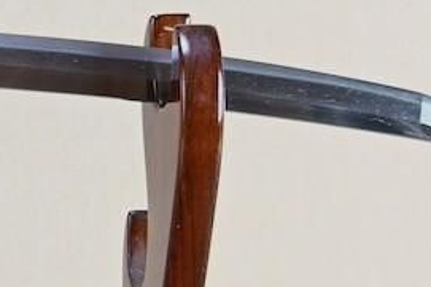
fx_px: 1809
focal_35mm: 151
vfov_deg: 9.0
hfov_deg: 12.6
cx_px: -307
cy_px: 130
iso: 100
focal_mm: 19.5
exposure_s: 1/1.6
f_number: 3.5
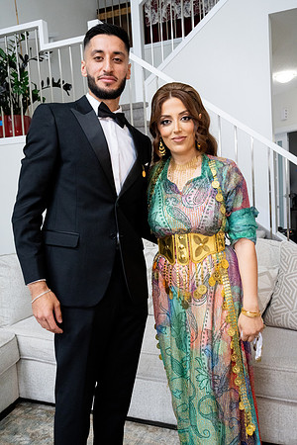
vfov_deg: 57.2
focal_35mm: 33
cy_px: 222
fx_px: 408
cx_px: 148
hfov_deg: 40.0
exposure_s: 1/160
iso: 6400
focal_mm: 33
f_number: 9
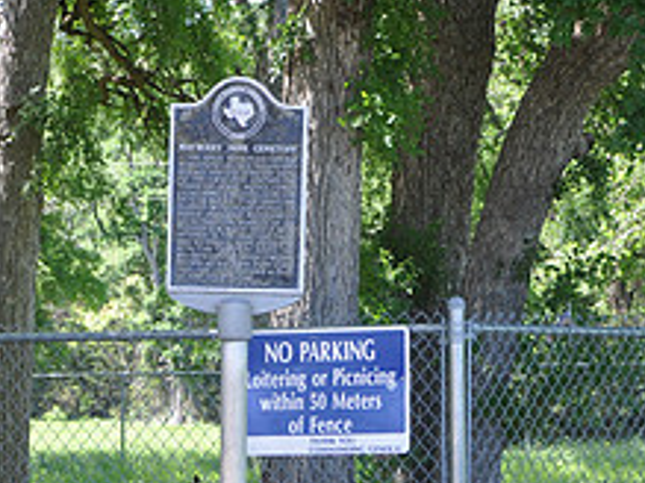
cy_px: 320
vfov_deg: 7.8
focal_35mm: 191
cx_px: 256
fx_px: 3557
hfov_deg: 10.4
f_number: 5.6
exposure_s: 1/125
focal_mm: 50
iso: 360
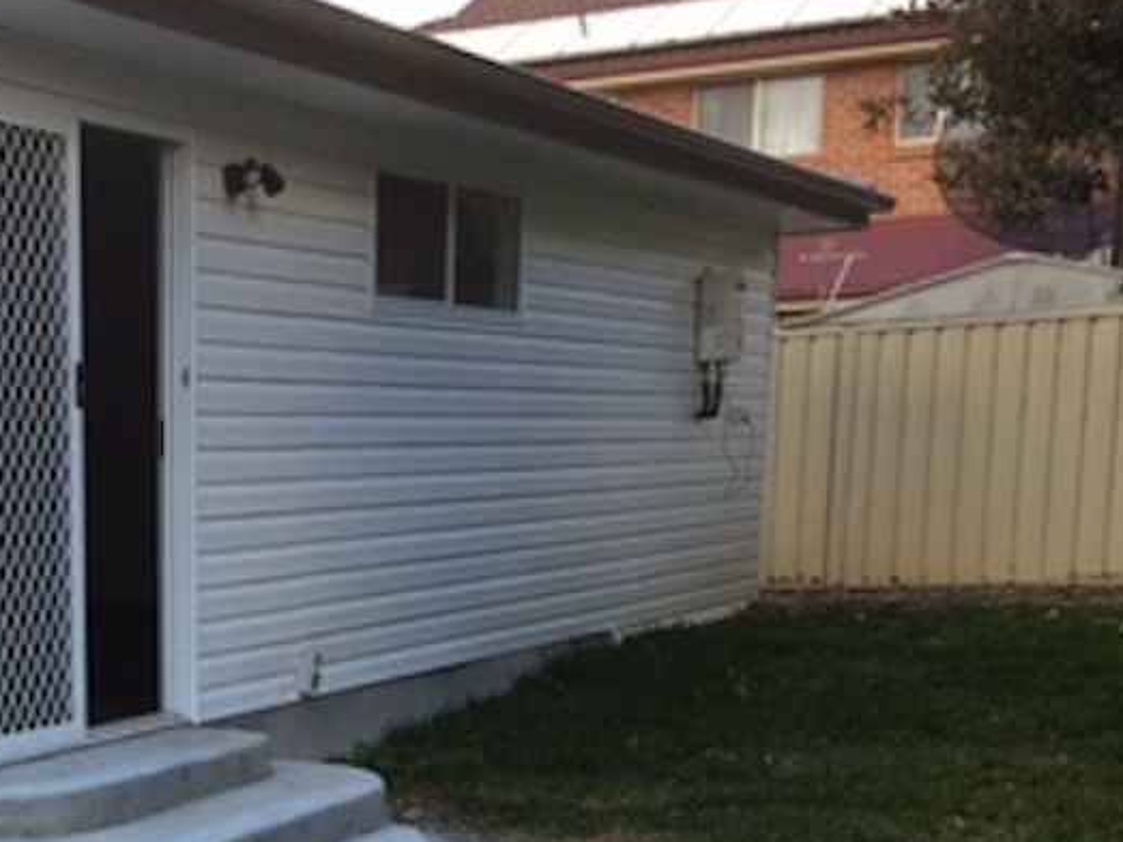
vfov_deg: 19.8
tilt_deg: -12.6
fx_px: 2303
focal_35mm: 71
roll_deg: +1.3
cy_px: 937
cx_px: -32
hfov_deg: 25.8
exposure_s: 1/184
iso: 25
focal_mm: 4.15
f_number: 2.2
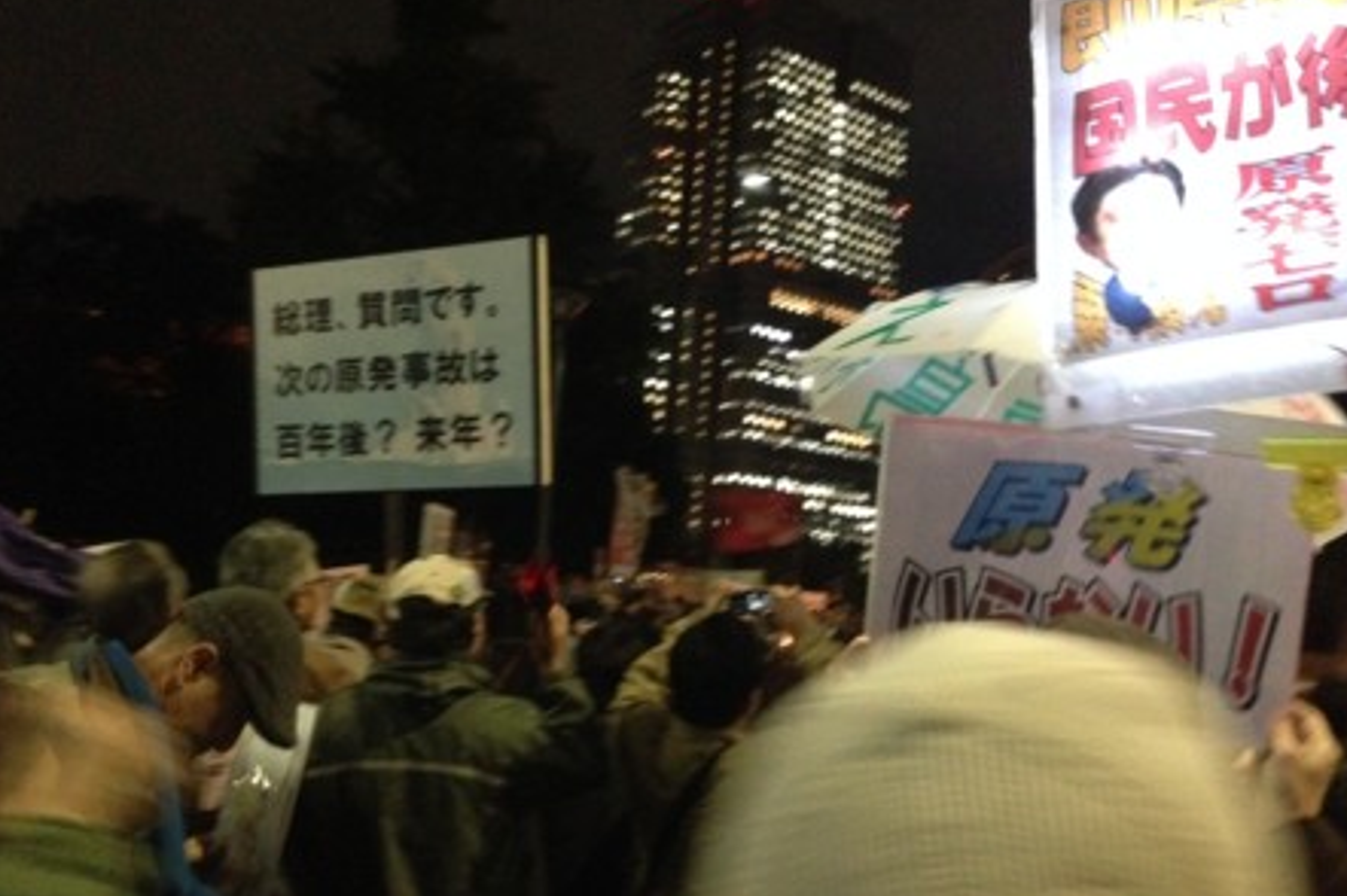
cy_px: 494
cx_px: 674
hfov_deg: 54.5
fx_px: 1309
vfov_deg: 37.8
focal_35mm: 35
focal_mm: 4.12
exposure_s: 1/15
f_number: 2.4
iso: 800
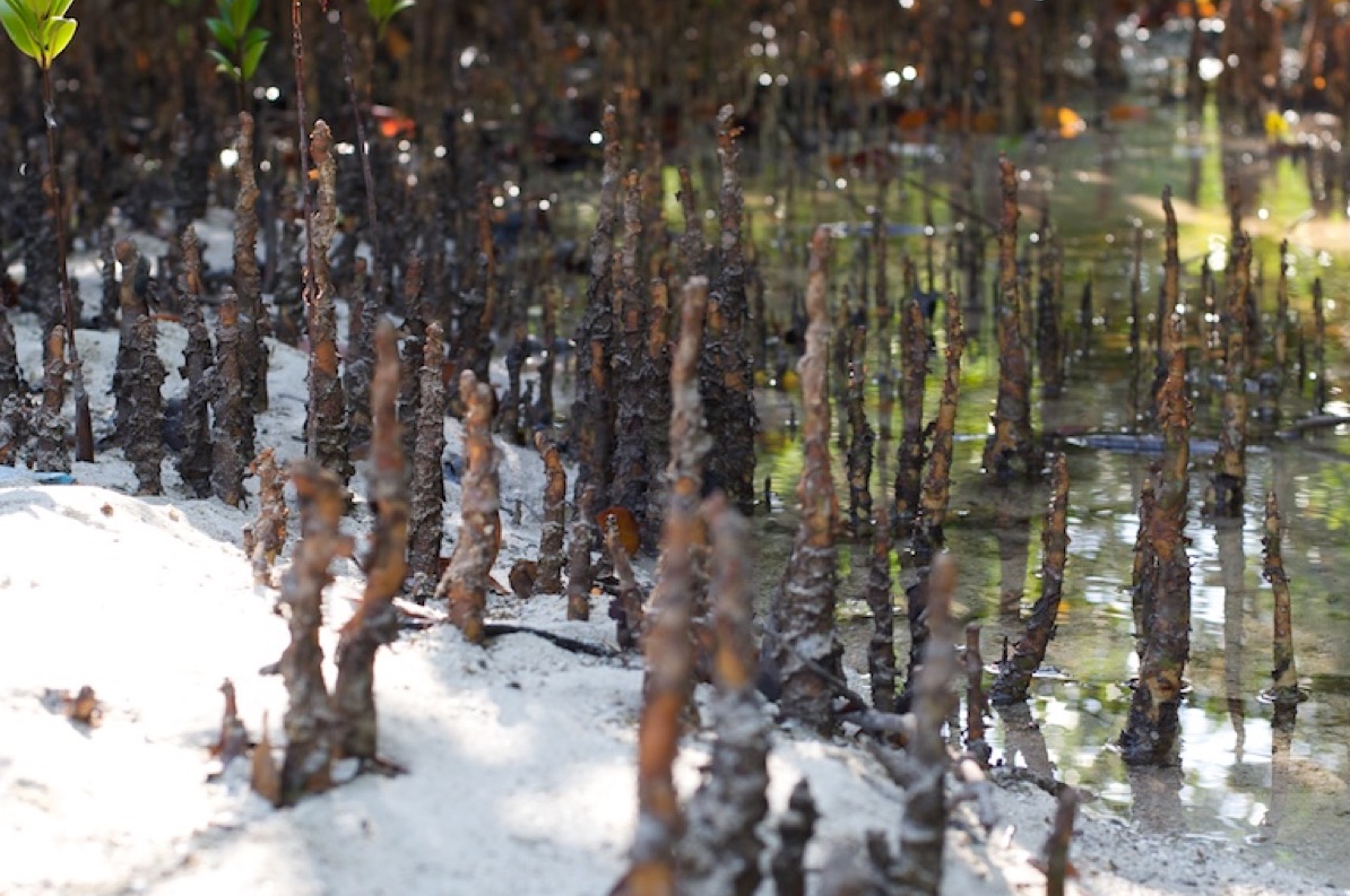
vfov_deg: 20.2
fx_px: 2509
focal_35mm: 67
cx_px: 574
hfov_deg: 30.1
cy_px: 313
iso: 200
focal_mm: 50
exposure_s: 1/160
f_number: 4
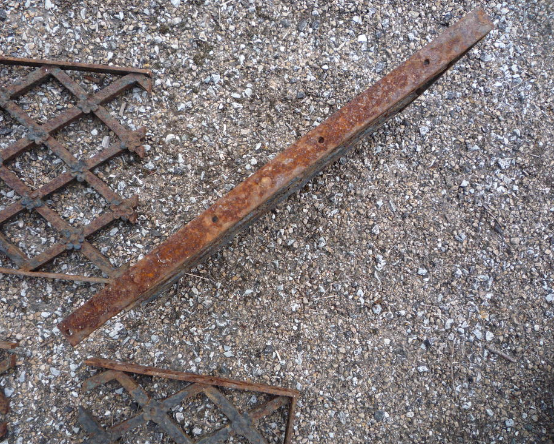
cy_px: 224
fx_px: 525
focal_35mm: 32
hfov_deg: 55.7
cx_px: 270
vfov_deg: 45.8
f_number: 3.3
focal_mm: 5.2
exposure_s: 1/30
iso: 125
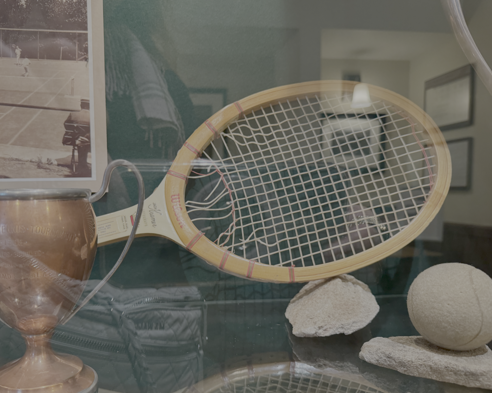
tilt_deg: -5.1
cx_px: 205
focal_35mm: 28
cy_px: 218
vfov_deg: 51.4
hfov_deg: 61.8
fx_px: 408
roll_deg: +1.0
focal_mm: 6.76
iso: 400
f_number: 1.78
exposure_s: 1/60
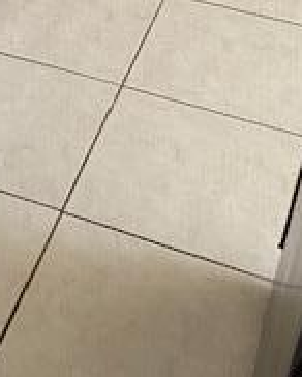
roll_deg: +0.2
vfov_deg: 20.6
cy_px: -17
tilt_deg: -28.7
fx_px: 993
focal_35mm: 89
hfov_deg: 16.6
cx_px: -58
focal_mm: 4.25
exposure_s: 1/60
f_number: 1.8
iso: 160
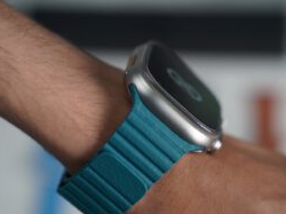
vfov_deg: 15.2
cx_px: 143
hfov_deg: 20.3
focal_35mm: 97
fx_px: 801
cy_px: 137
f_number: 3.5
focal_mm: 63
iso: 1250
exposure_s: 1/125
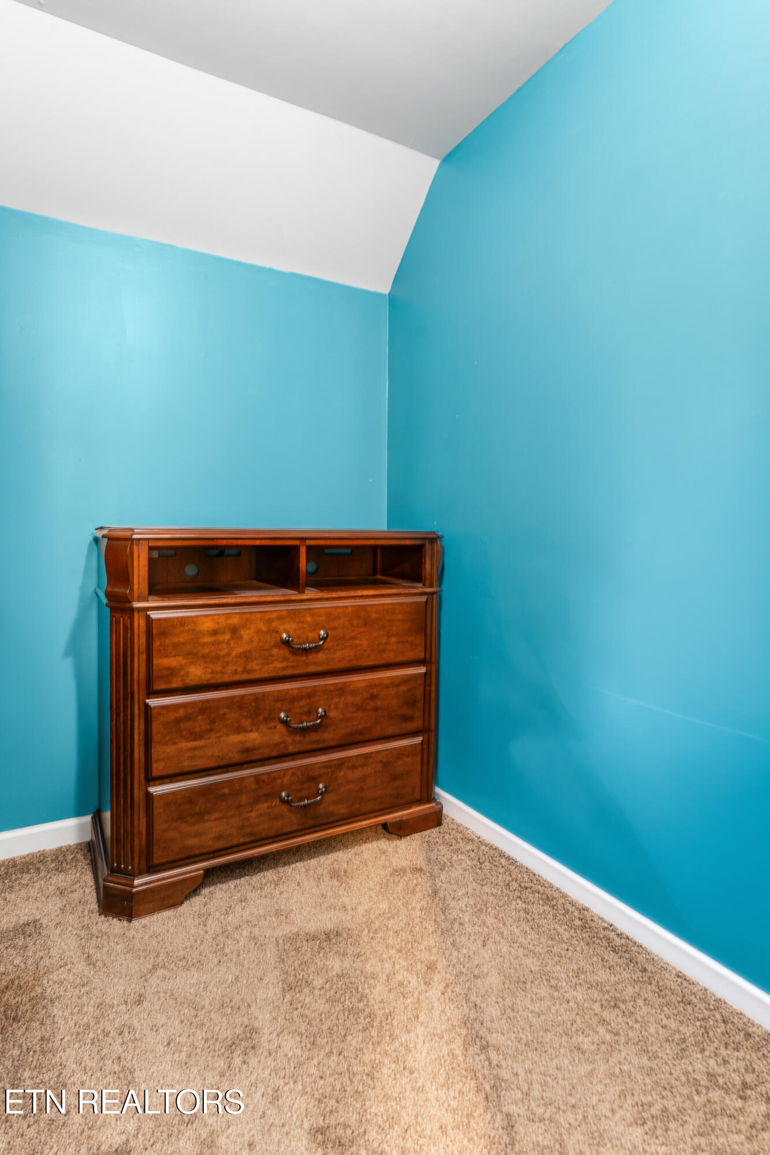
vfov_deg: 90.0
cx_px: 385
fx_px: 578
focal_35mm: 18
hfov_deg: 67.4
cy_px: 578
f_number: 6.7
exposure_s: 8
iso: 50
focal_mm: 18
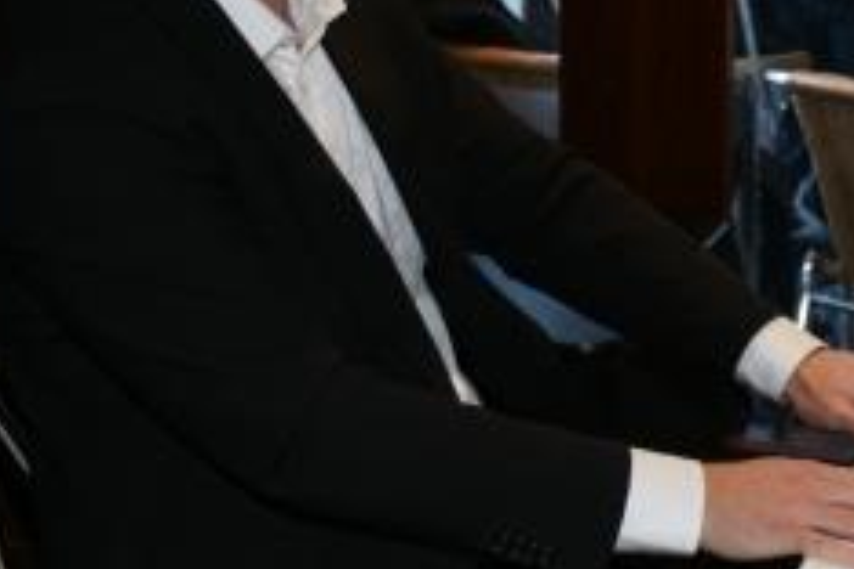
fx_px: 2040
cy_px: 71
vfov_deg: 15.7
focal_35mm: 86
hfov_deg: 23.2
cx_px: 712
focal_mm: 30
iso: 800
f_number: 5.6
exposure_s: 1/60
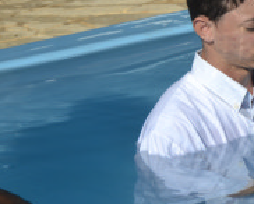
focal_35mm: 224
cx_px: 290
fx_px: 1686
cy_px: -19
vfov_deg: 6.9
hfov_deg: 8.5
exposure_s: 1/640
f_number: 6.3
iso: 100
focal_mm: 58
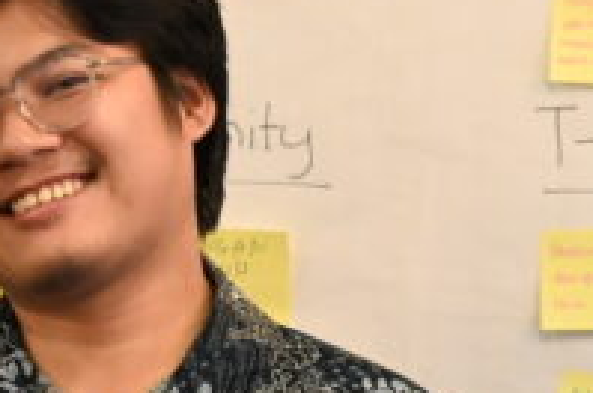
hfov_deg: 5.3
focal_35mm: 386
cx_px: 349
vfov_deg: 3.5
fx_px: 6348
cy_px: 400
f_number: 4
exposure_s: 1/160
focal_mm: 75
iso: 4000
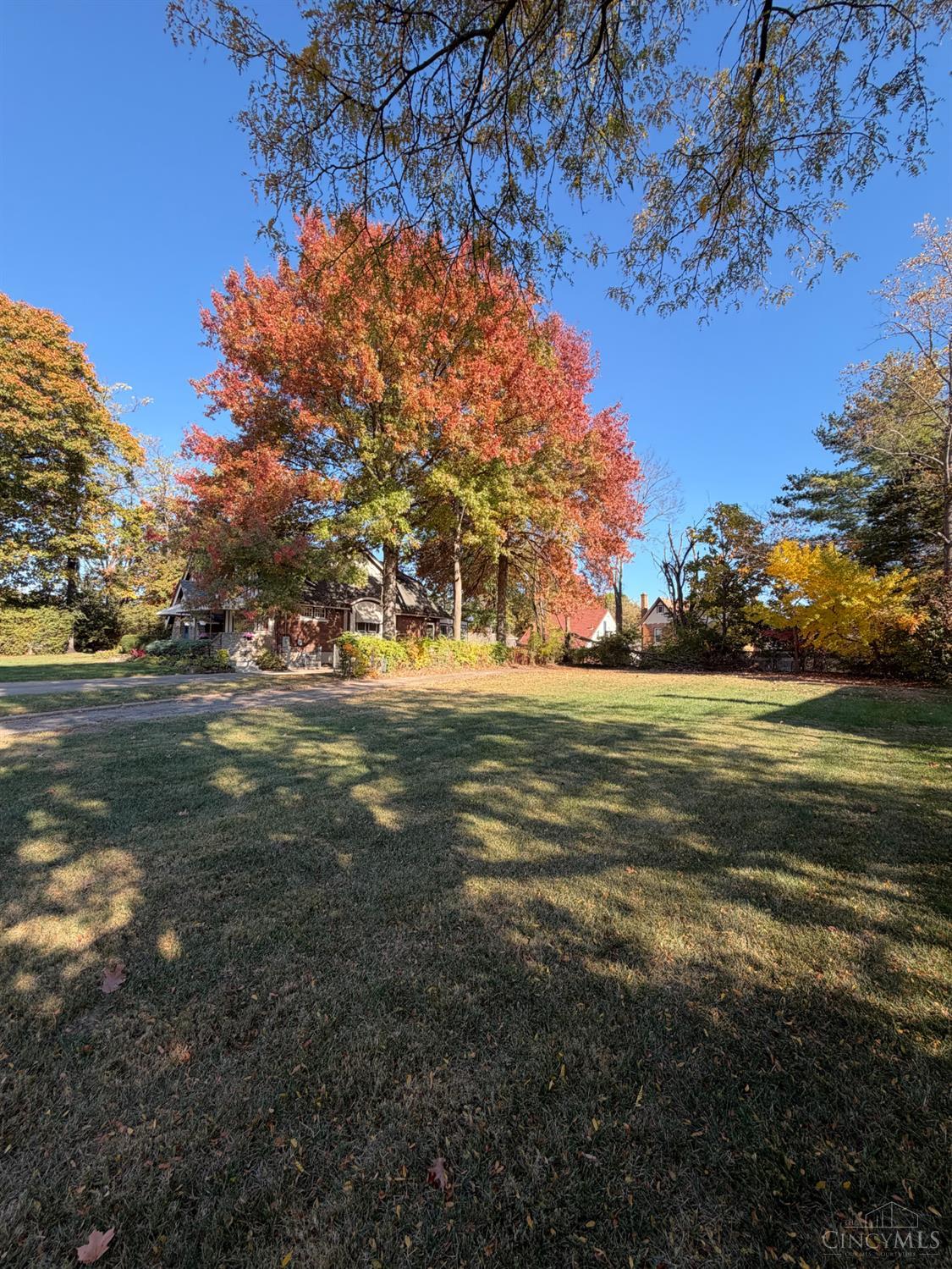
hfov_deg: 85.7
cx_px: 476
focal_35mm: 14
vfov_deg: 102.0
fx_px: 513
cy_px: 634
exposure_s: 1/502
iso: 64
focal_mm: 2.22
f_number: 2.2
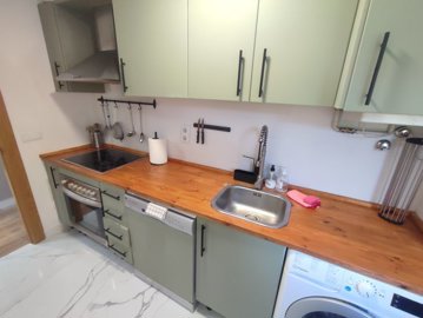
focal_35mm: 16
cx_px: 212
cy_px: 159
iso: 272
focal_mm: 1.65
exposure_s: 1/50
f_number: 2.2
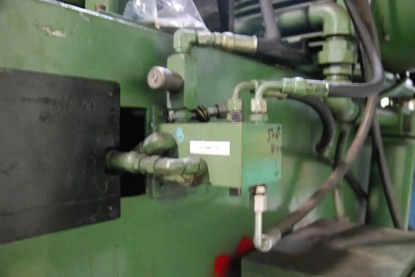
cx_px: 208
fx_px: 381
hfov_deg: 57.2
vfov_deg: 40.1
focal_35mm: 33
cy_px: 138
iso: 1600
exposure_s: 1/4
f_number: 3.8
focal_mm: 22
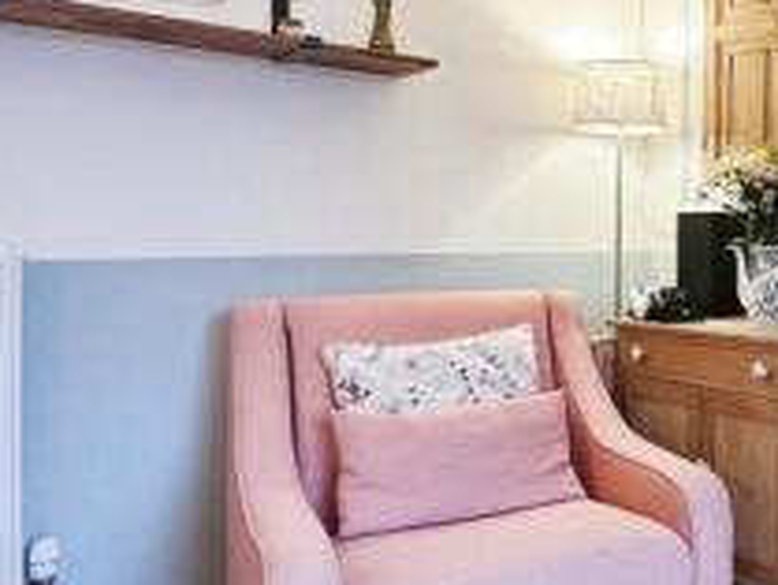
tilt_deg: +0.3
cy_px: 244
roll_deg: +0.8
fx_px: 877
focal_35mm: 39
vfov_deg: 36.8
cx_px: 869
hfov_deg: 38.8
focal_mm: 2.22
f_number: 2.2
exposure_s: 1/50
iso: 320
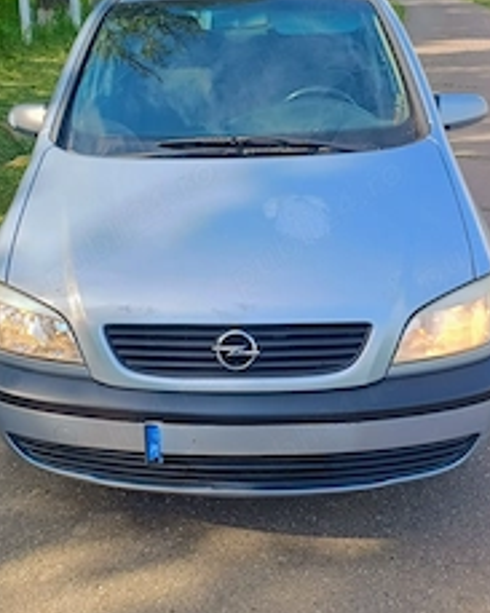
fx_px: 744
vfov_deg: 44.7
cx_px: 222
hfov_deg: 36.4
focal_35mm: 41
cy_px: 270
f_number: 1.4
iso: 103
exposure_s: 1/822
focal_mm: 5.89
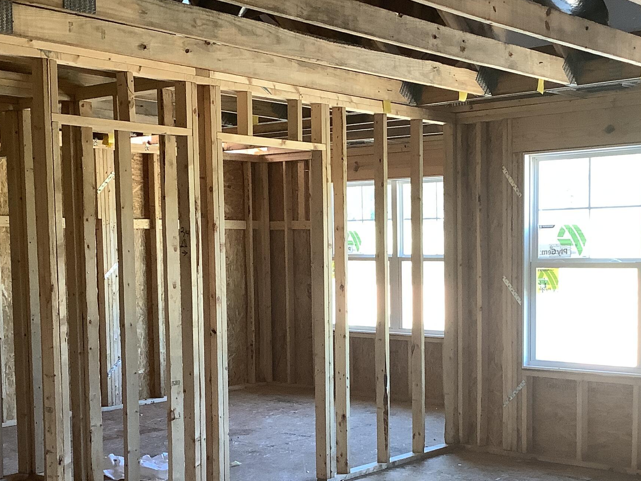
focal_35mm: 54
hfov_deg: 35.4
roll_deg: +0.0
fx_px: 1000
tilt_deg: -2.5
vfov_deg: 26.9
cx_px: 393
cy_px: 328
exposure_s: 1/60
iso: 100
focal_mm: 3.3
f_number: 2.4
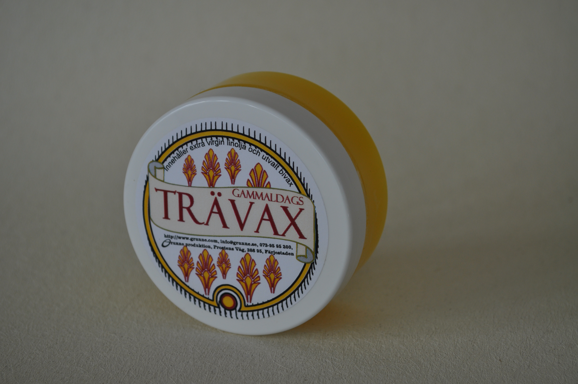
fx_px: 1323
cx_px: 289
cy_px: 192
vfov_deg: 16.5
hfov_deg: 24.6
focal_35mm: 82
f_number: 8
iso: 200
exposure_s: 1/250
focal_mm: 55
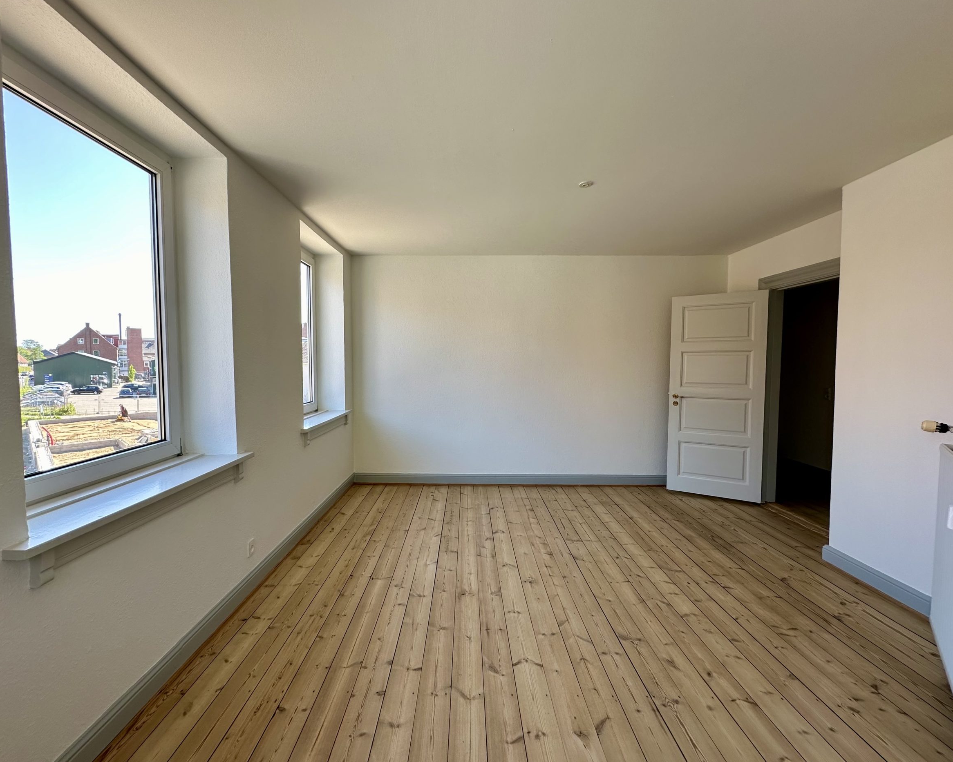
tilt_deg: -2.2
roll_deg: -0.2
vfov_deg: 84.0
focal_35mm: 15
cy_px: 381
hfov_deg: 96.8
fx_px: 423
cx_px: 460
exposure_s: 1/127
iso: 40
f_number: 2.2
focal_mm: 2.22
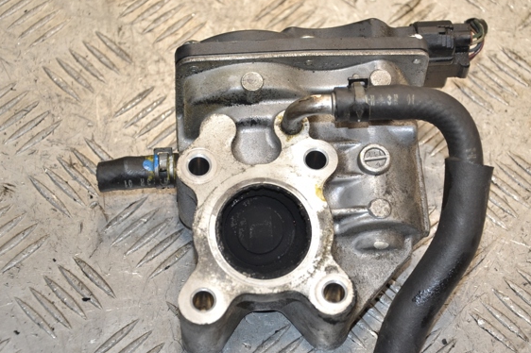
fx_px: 1563
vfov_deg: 12.9
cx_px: 293
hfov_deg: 19.3
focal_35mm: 106
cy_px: 187
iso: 800
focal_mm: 62
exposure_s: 1/160
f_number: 5.3
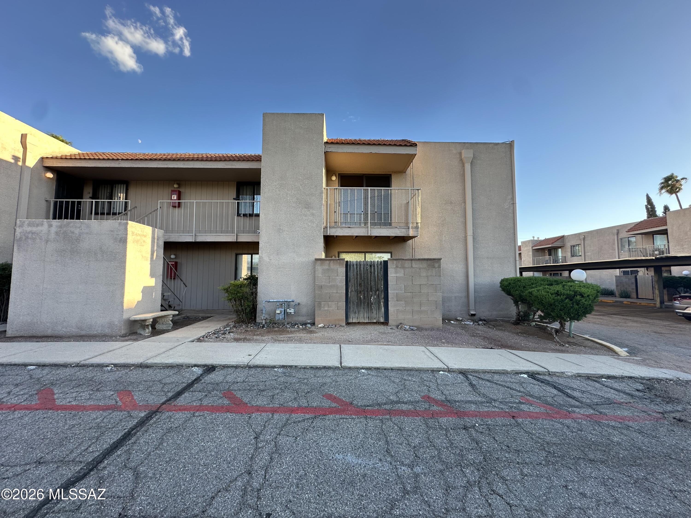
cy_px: 259
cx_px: 346
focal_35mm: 14
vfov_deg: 85.7
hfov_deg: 102.1
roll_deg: -0.3
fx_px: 279
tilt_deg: +4.5
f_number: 2.2
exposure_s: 1/207
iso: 40
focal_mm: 2.22
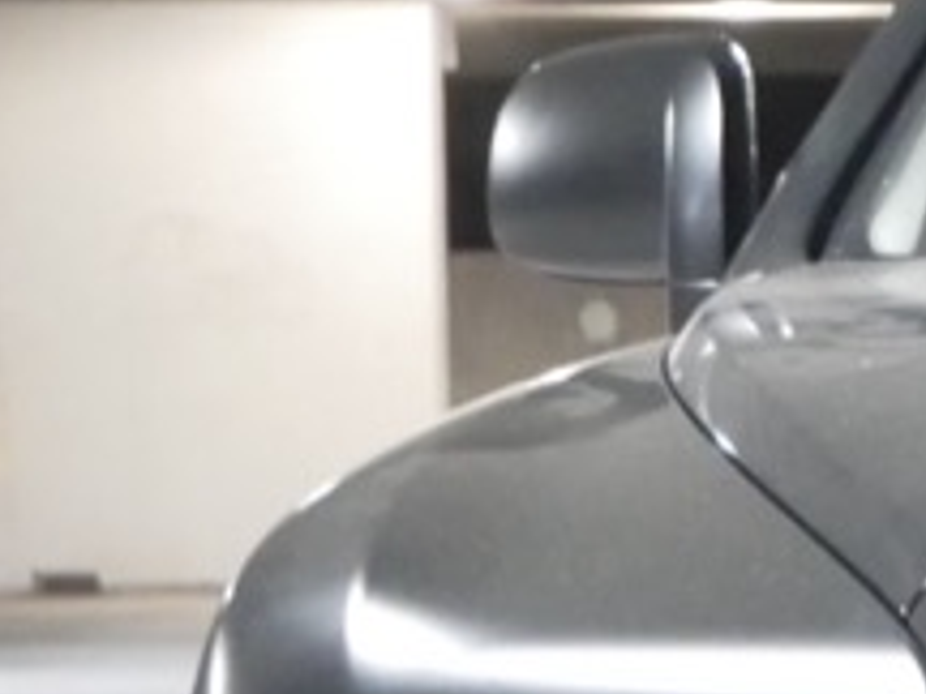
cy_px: 636
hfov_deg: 6.8
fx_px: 7437
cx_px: 2015
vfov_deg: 5.3
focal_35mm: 278
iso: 3200
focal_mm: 25
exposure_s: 1/15
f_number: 5
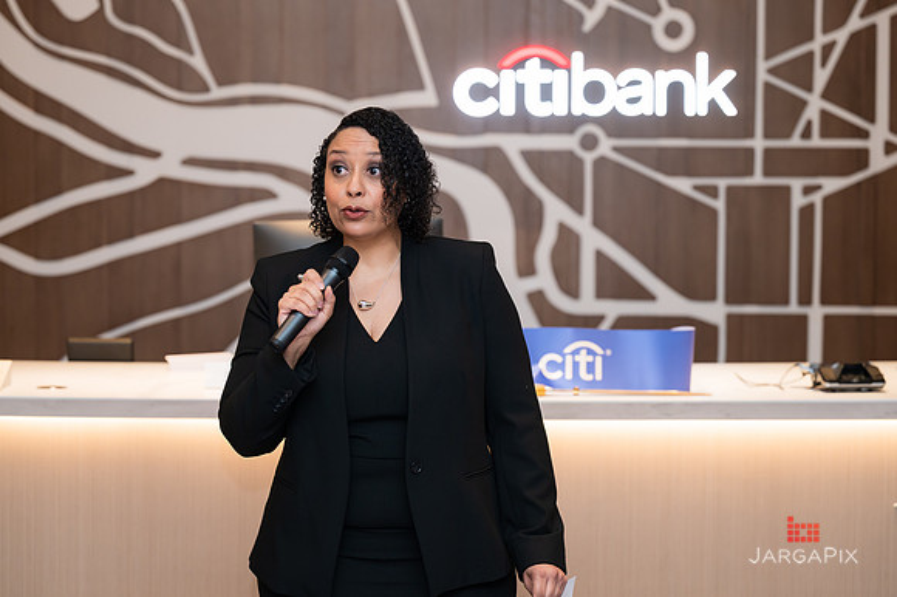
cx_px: 449
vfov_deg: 15.4
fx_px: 2205
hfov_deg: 23.0
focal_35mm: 89
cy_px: 283
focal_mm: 81
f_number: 3.2
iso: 400
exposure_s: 1/160
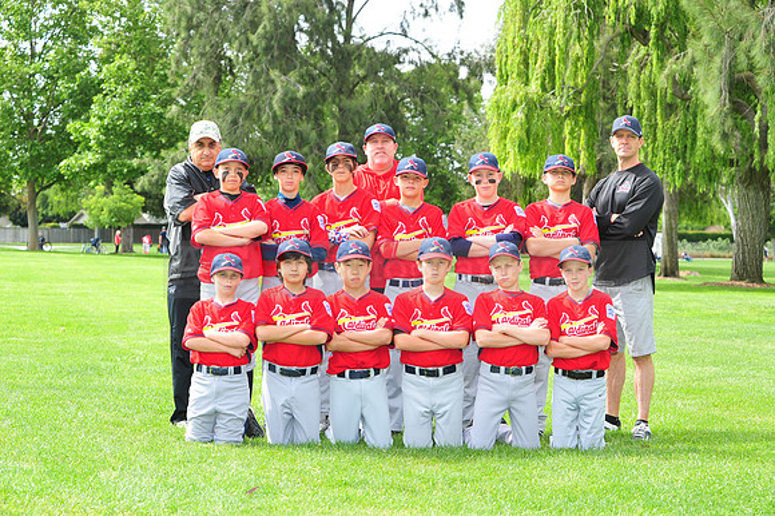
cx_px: 388
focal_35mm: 80
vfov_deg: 17.0
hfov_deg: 25.4
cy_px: 258
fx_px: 1721
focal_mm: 80
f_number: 7.1
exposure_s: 1/320
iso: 320
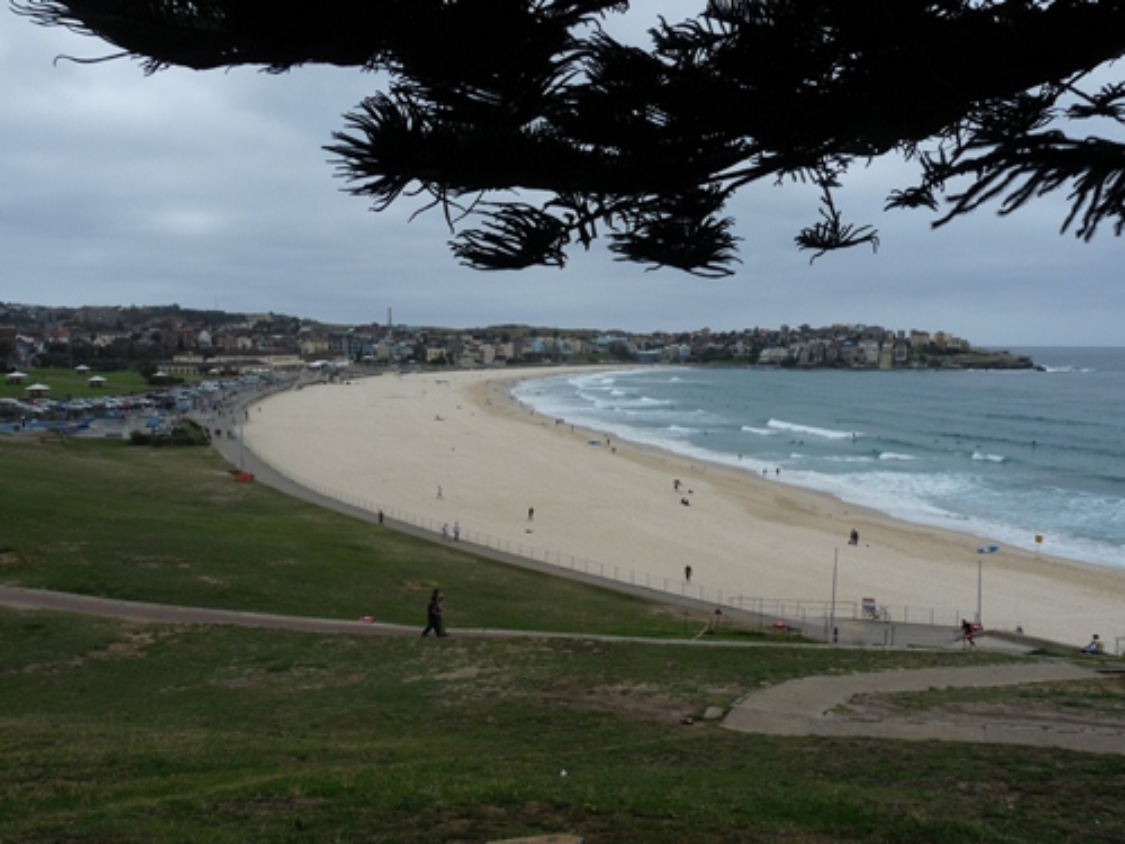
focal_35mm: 27
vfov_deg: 51.4
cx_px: 562
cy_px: 422
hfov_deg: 65.3
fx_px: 877
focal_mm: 4.8
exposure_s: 1/400
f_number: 6.3
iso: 100
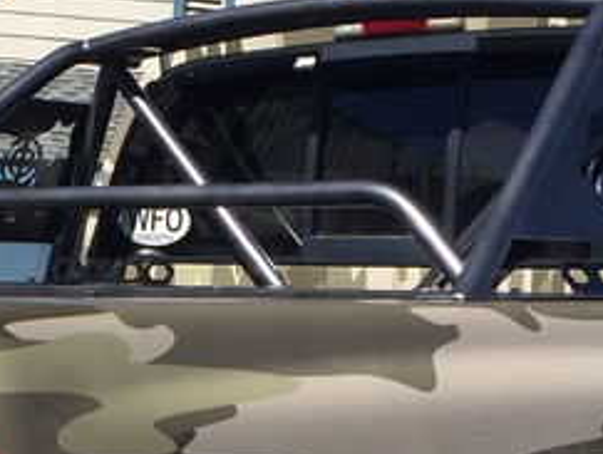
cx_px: 134
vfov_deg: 11.9
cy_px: 583
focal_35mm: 122
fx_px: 2128
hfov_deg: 16.0
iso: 32
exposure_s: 1/1582
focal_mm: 4.15
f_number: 2.2
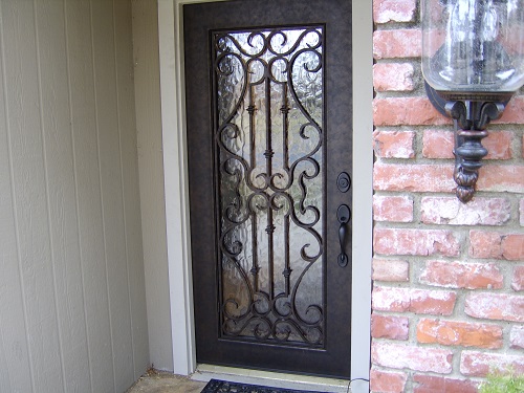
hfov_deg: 58.4
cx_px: 262
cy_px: 196
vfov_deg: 45.4
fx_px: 469
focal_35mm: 31
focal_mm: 8.13
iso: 71
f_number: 2.7
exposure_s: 1/32
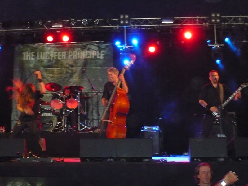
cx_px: 124
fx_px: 365
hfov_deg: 37.5
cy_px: 93
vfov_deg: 28.6
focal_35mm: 51
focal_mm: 8.4
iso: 640
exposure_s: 1/30
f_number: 3.8
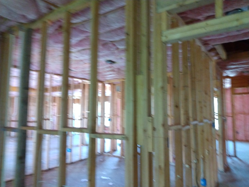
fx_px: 144
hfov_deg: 81.7
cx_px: 124
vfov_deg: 66.0
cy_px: 94
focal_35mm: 20
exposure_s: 1/30
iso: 672
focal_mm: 3.54
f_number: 2
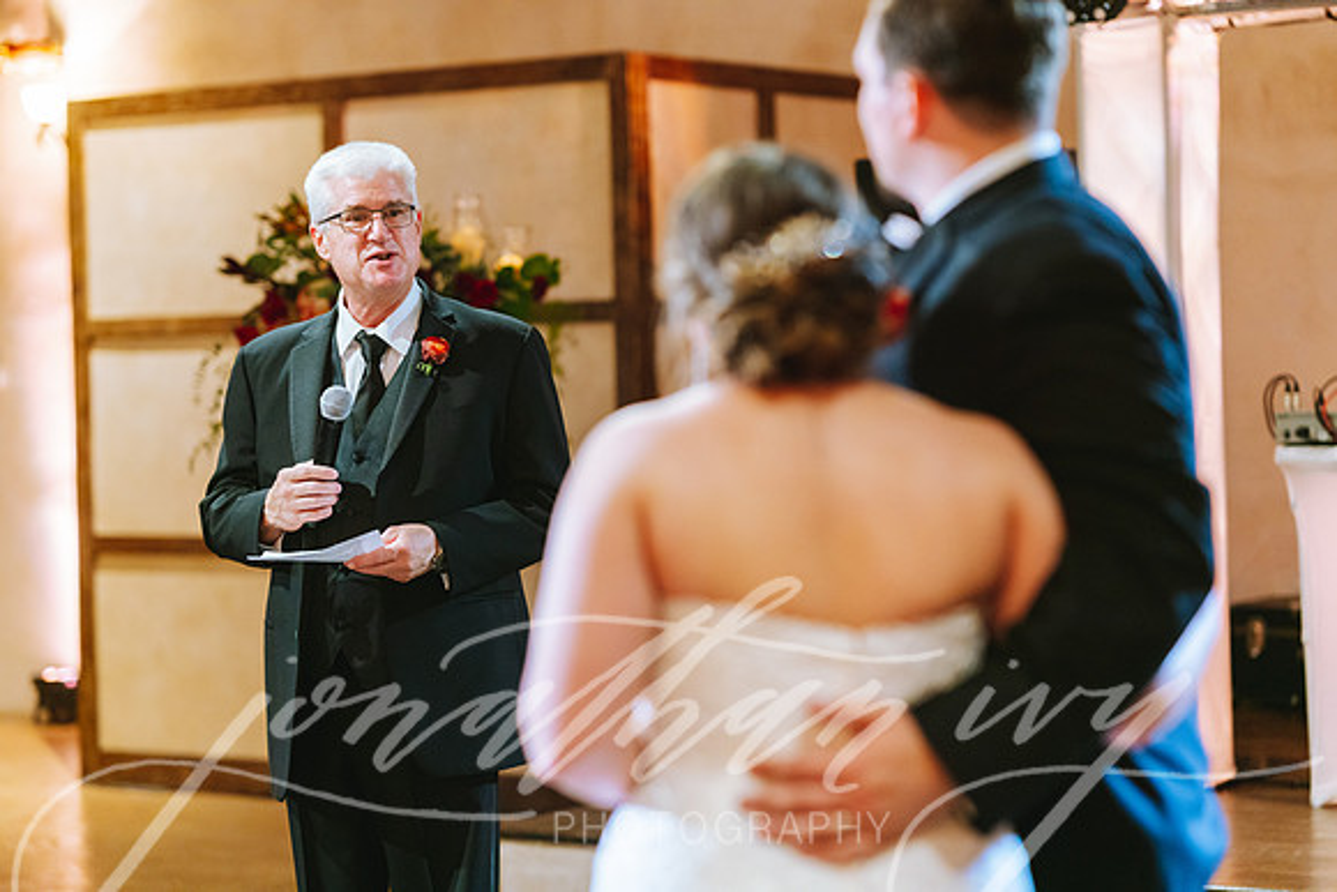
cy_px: 446
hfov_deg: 23.9
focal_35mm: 85
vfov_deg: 16.1
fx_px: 3157
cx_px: 668
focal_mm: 85
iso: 2500
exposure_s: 1/125
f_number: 2
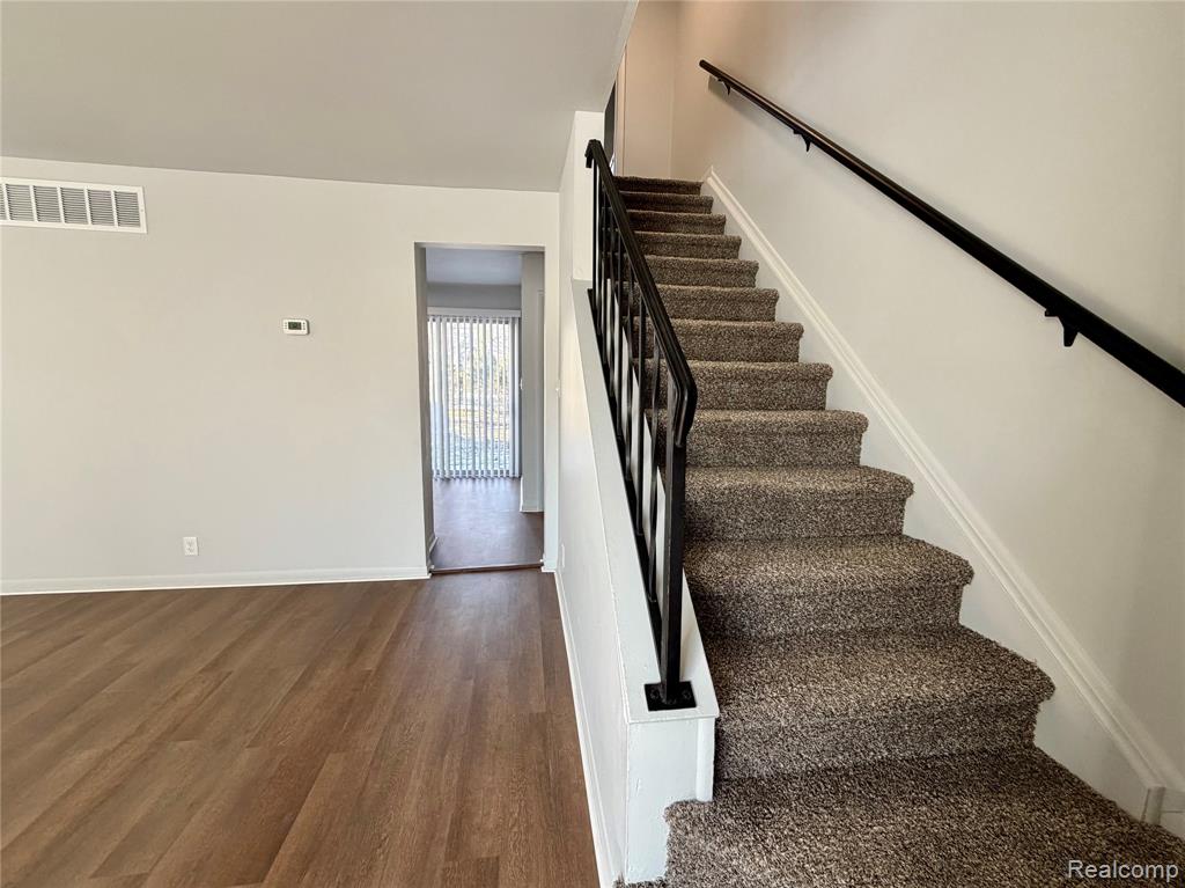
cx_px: 592
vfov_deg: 85.6
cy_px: 444
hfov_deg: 102.1
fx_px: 479
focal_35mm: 14
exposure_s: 1/121
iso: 200
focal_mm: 2.22
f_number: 2.2
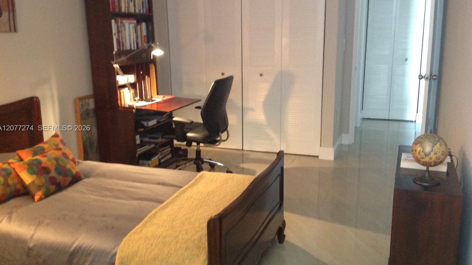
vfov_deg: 30.4
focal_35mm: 39
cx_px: 238
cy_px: 129
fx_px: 488
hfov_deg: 51.6
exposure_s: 1/15
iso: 320
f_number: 2.4
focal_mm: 4.28
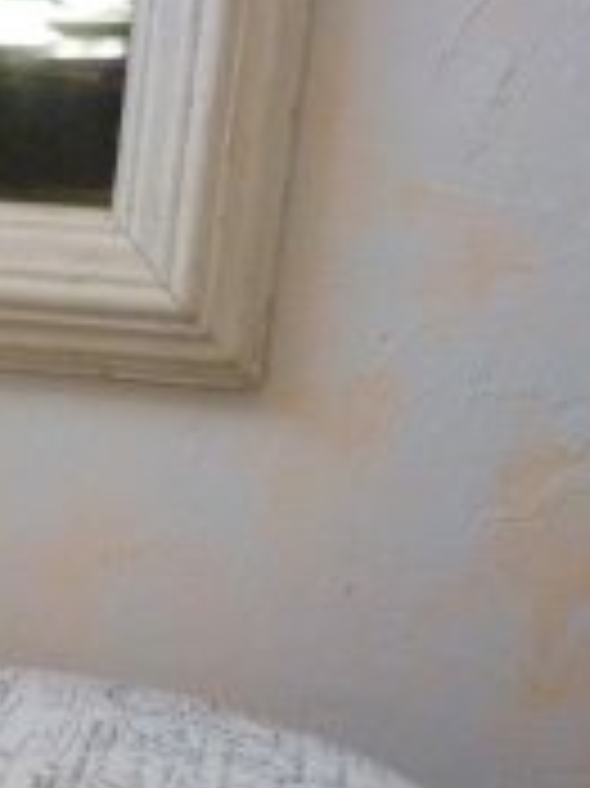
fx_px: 2344
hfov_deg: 13.0
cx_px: -459
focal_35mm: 103
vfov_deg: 18.3
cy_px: 905
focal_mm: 5
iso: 400
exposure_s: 1/30
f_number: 3.4
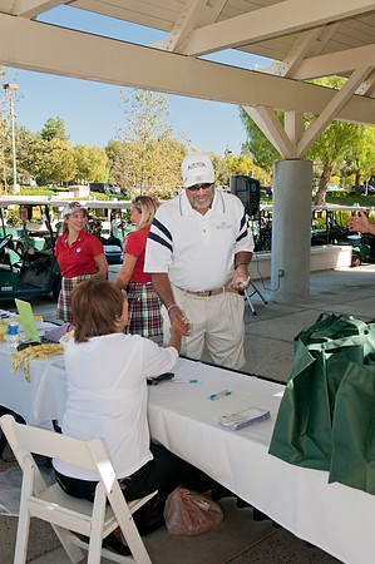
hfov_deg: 36.8
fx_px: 564
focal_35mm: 36
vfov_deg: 53.2
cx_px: 188
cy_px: 282
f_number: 5
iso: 200
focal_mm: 24
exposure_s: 1/100
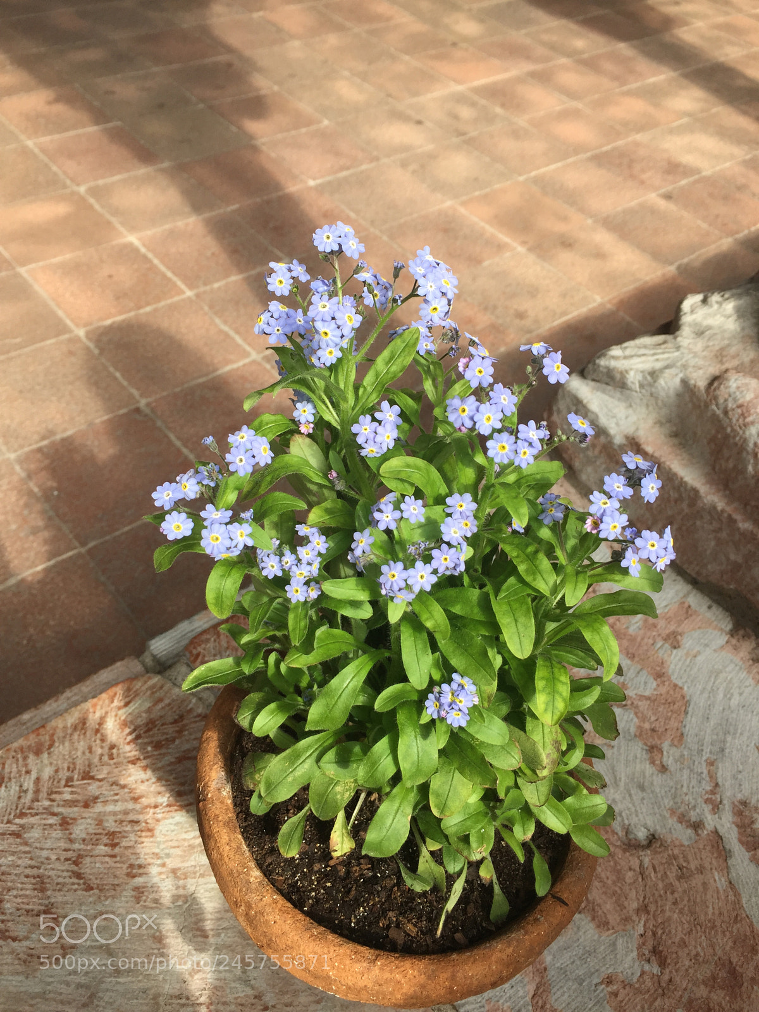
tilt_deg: -48.2
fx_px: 848
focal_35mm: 29
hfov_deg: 48.2
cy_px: 506
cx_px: 380
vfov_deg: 61.7
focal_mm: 4.15
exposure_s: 1/608
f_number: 2.2
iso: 32
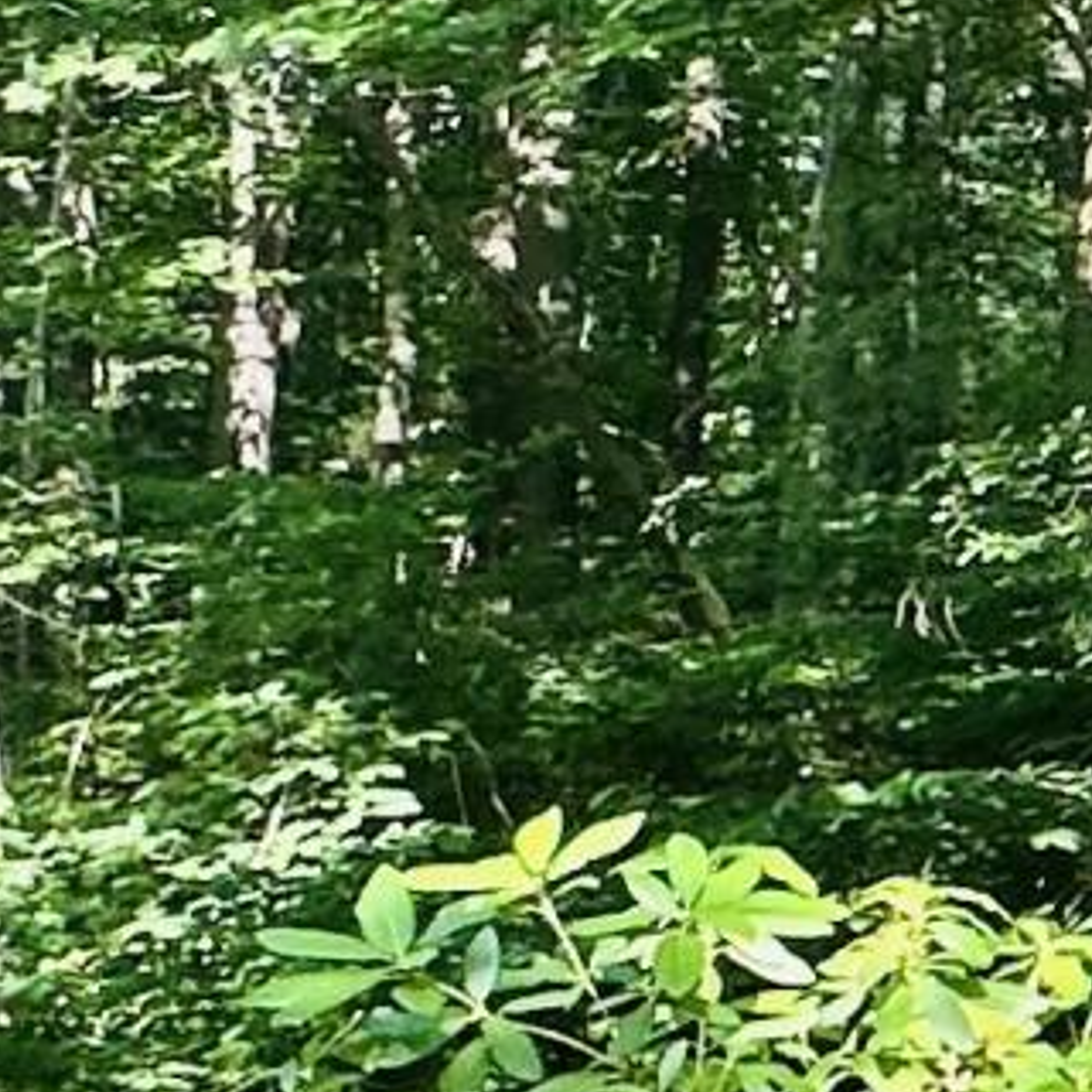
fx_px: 4140
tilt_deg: -0.7
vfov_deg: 15.0
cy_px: 563
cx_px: 3187
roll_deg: -0.1
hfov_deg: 10.7
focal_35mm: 116
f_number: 2.2
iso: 40
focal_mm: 2.22
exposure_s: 1/137
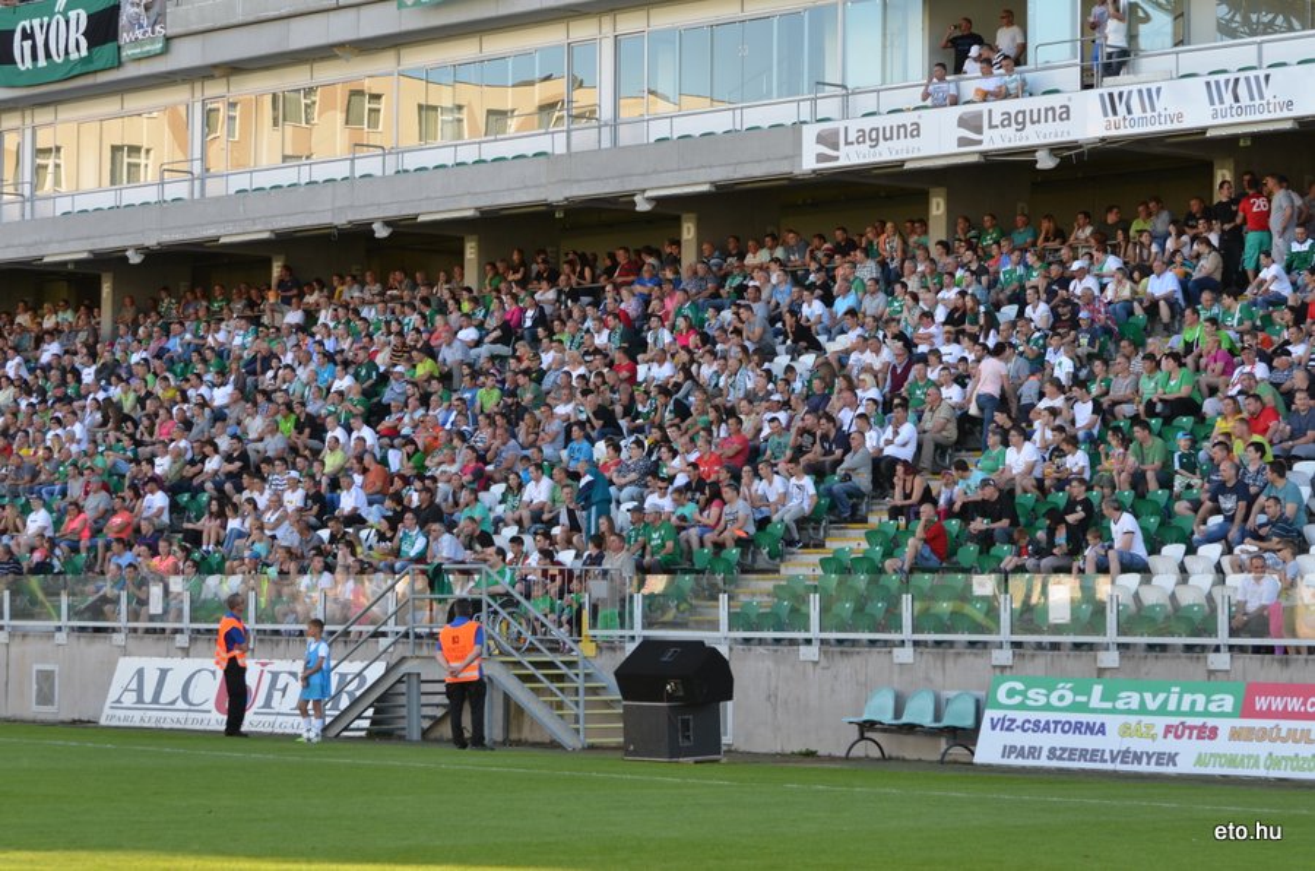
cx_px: 658
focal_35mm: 105
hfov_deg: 19.5
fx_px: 3827
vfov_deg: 13.0
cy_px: 436
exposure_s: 1/125
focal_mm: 70
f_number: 5.6
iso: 200
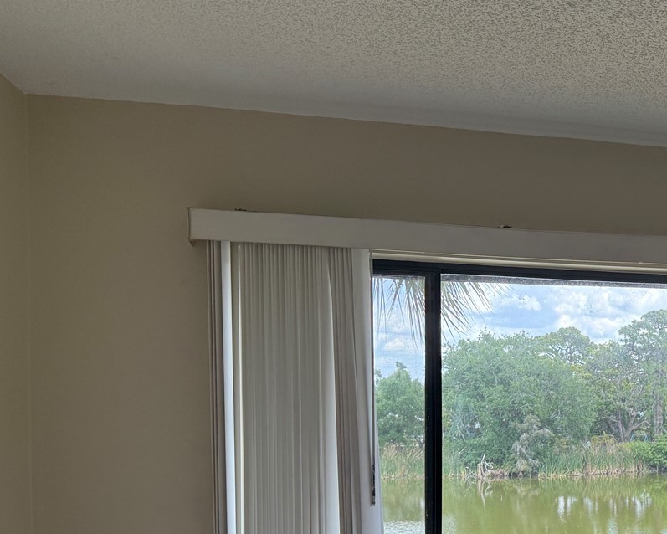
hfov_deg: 36.4
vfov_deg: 31.2
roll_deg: +0.6
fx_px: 928
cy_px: 435
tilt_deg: -2.5
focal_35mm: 47
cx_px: 631
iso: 100
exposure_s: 1/543
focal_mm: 6.76
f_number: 1.78
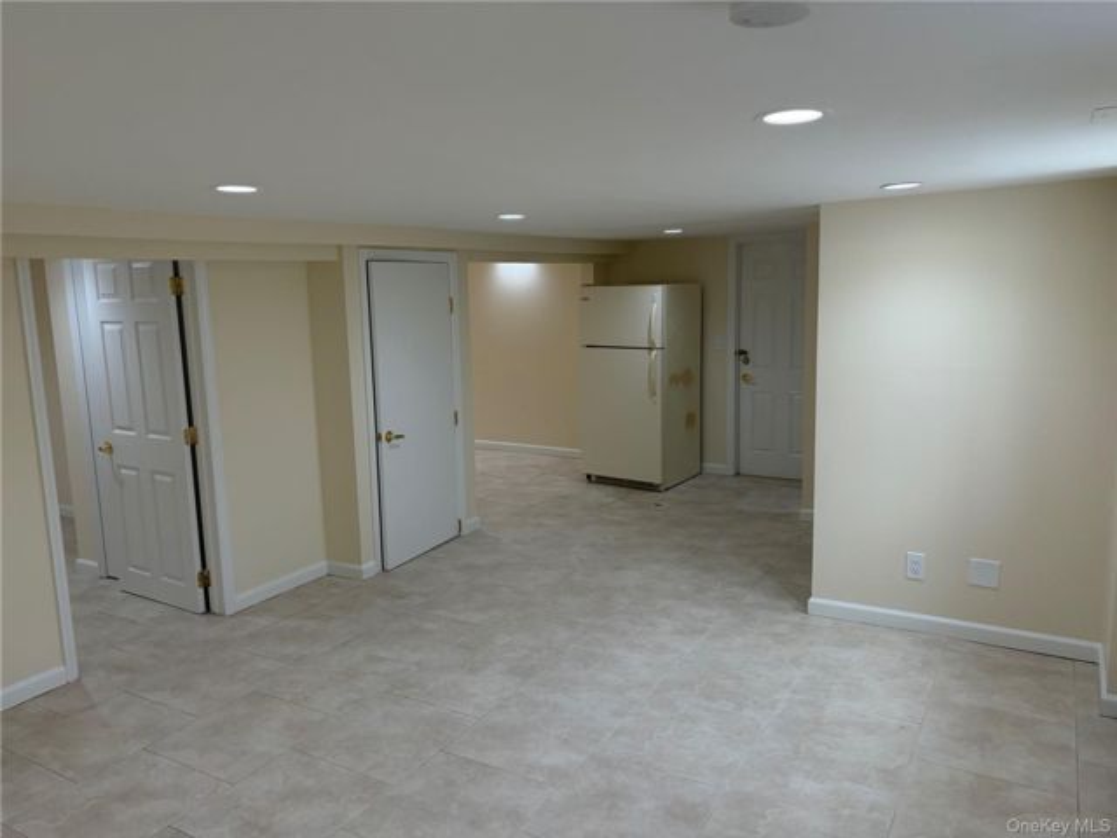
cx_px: 558
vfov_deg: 53.1
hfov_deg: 67.3
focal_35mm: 26
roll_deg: +1.7
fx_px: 839
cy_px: 419
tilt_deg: -8.3
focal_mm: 5.96
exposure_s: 1/120
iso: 100
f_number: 1.6
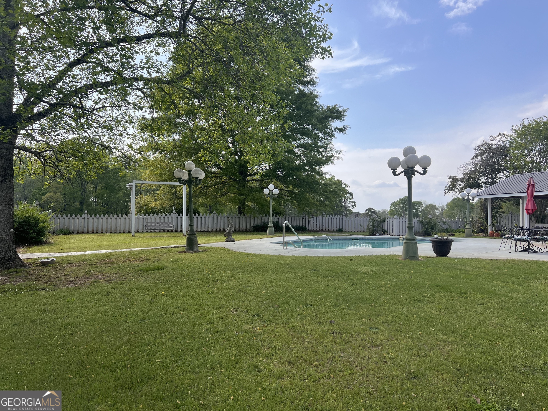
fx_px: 412
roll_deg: -0.1
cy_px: 206
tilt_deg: +0.5
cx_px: 274
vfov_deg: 53.1
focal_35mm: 26
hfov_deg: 67.3
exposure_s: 1/2762
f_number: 1.5
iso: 50
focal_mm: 5.7
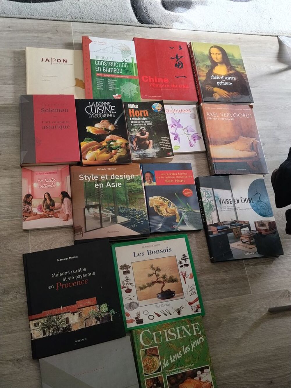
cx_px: 146
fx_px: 325
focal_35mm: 29
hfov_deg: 48.2
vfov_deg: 61.7
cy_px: 194
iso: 100
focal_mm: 4.22
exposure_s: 1/33.3
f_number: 1.8
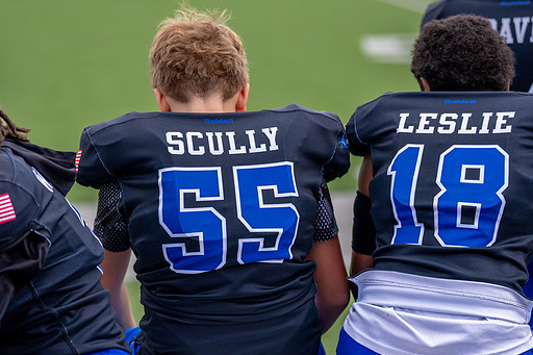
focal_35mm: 140
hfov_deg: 14.7
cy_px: 151
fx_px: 2072
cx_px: 230
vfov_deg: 9.8
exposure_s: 1/2500
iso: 250
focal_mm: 111
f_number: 2.8
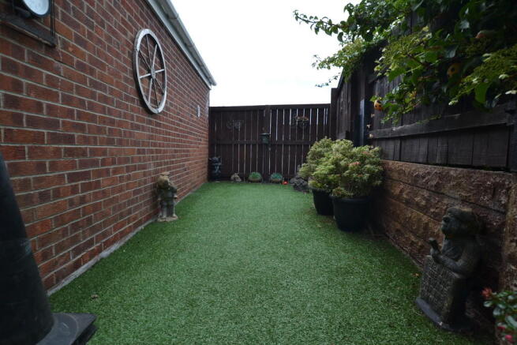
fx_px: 237
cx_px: 258
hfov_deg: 95.0
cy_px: 172
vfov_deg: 72.1
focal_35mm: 16
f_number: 5.6
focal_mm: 11
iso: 100
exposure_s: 1/125
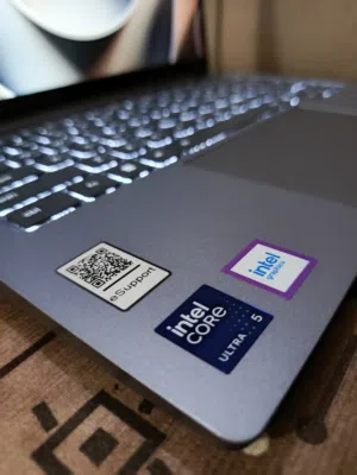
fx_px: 330
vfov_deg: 71.6
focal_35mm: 24
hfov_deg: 56.8
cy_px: 238
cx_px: 178
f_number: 1.75
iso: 2707
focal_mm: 5.25
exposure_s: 1/33.3
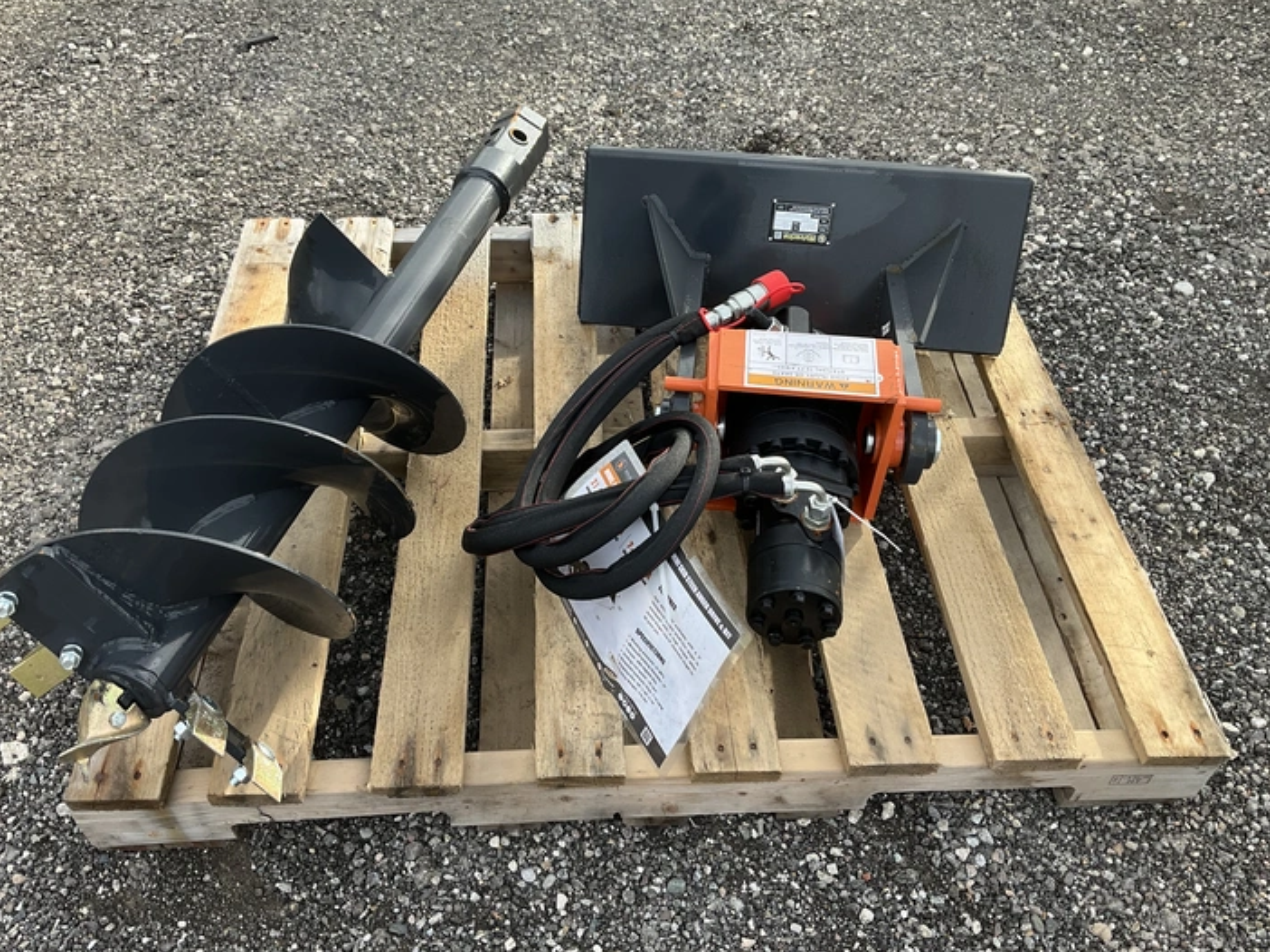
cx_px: 602
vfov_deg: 45.4
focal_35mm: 31
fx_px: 1137
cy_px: 459
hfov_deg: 58.3
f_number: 1.8
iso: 25
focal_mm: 3
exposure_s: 1/259
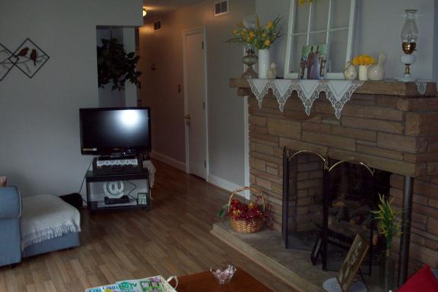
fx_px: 474
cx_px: 221
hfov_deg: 49.6
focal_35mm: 39
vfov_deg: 34.2
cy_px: 154
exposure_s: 1/64
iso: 80
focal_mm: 6.2
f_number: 2.8
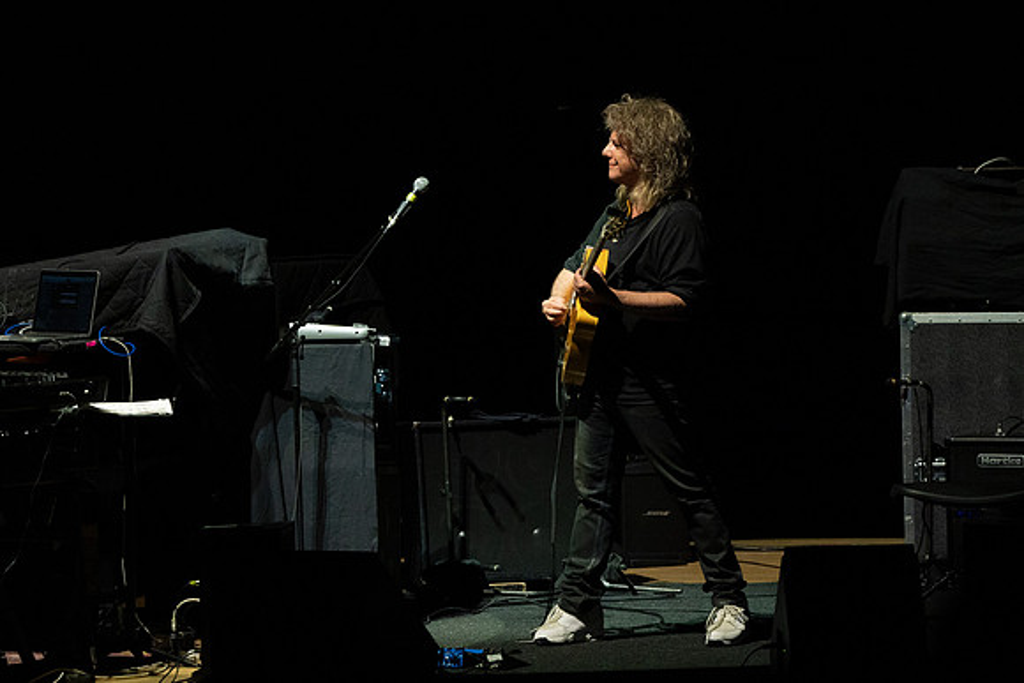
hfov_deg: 5.6
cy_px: 282
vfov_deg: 3.8
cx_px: 554
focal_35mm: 366
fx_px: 10423
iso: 2000
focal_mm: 303
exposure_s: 1/250
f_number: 5.6
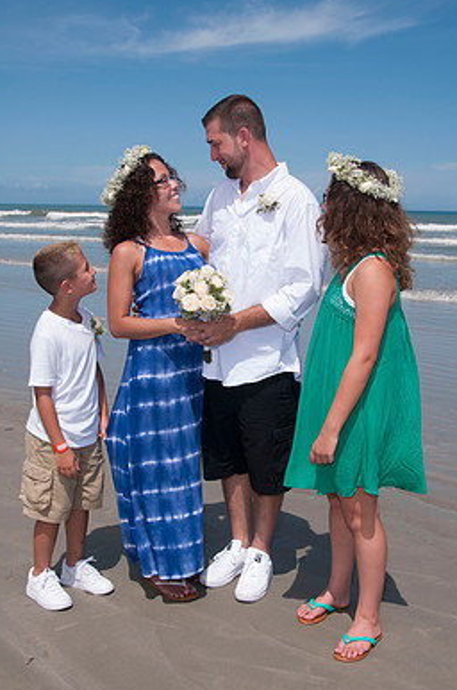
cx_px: 245
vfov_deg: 46.5
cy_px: 347
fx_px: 803
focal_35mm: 42
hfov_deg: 31.8
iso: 100
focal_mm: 24
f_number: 11
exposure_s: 1/250
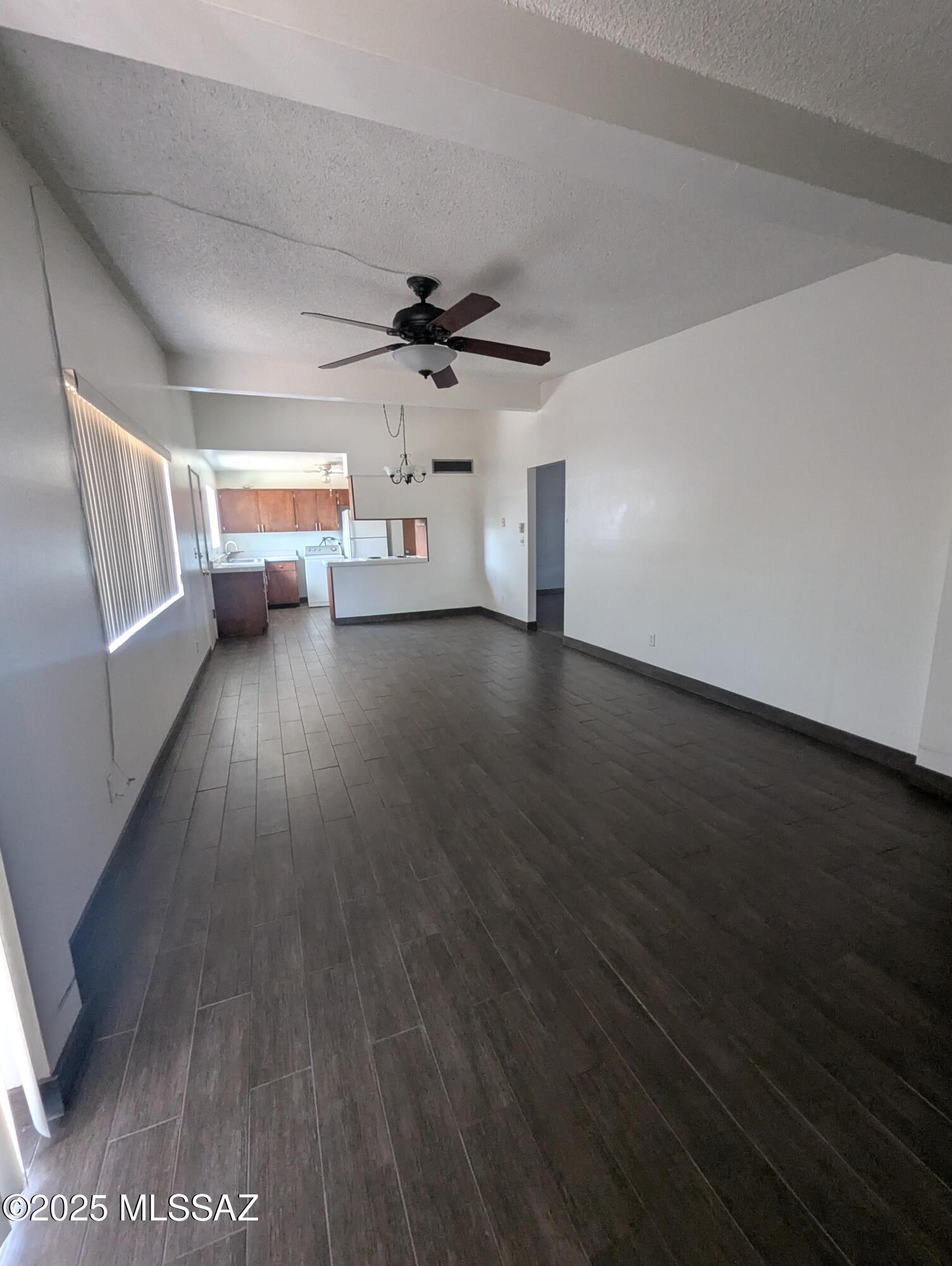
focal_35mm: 13
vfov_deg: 106.1
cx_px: 476
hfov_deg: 90.0
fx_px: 476
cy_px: 633
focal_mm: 1.95
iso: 192
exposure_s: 1/62.2
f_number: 2.2
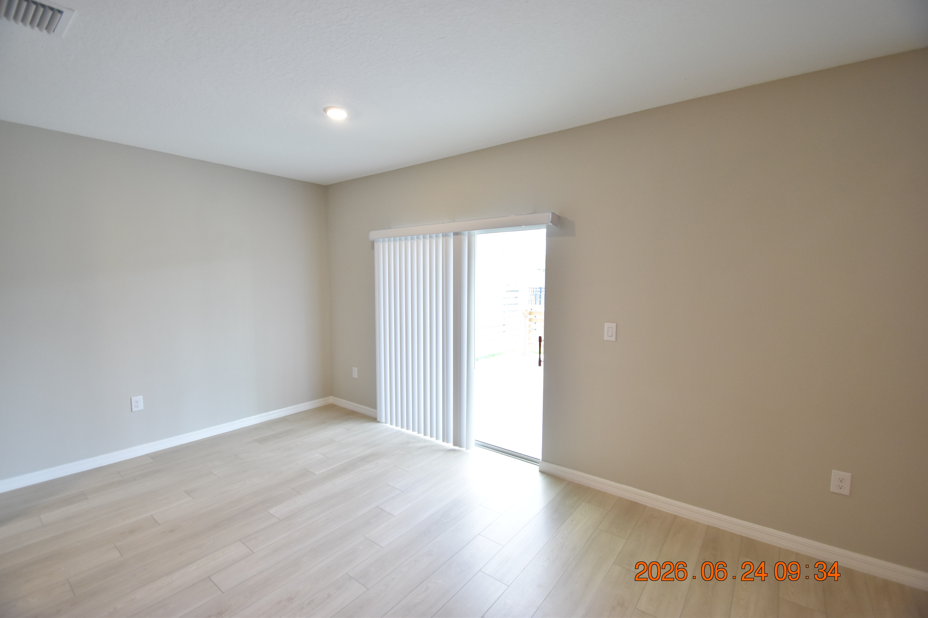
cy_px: 309
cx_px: 464
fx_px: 387
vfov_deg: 77.3
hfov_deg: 100.4
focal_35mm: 15
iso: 800
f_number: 3.5
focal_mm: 10
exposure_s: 1/90
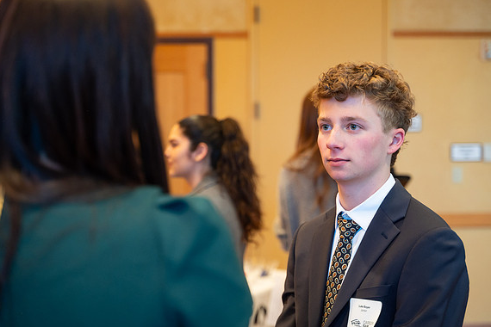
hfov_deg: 32.4
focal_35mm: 62
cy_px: 165
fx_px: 846
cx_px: 245
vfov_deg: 21.9
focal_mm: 61
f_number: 2.8
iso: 2500
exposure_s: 1/80
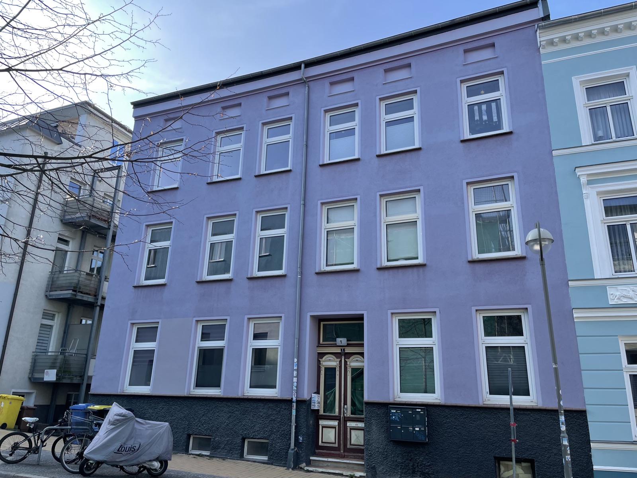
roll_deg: -1.0
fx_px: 478
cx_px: 318
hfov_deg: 67.3
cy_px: 239
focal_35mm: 26
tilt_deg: +18.2
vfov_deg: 53.1
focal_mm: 4.2
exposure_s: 1/807
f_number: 1.6
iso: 32
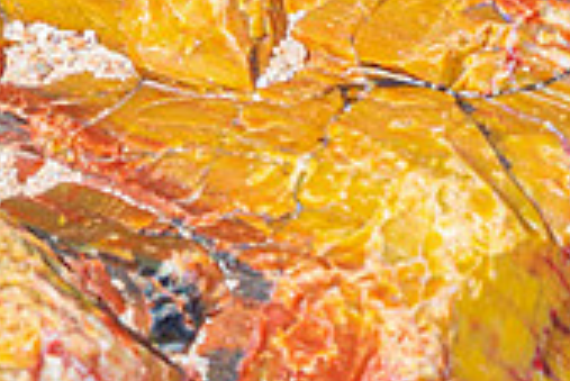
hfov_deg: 1.9
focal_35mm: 1111
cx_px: 987
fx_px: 17605
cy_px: 587
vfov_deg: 1.2
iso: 100
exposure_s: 1/250
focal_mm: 105.83
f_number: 5.6
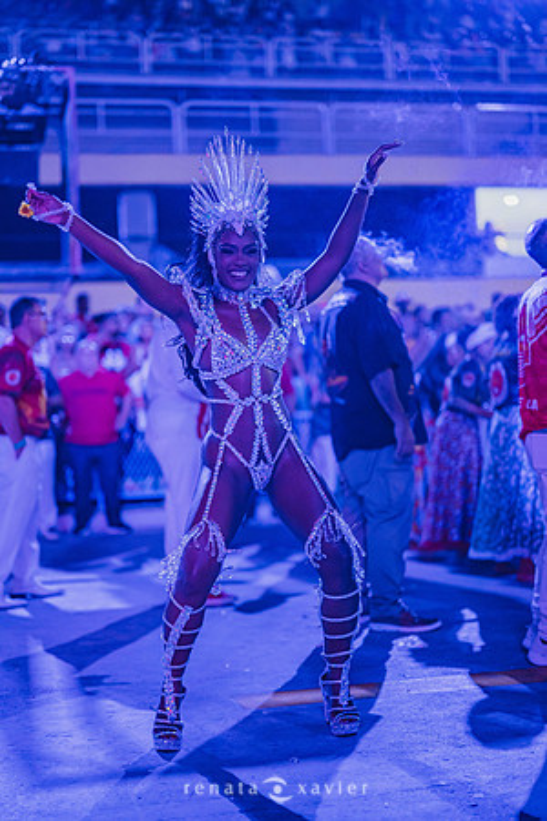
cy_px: 410
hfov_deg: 27.0
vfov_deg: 39.6
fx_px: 1139
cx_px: 274
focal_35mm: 50
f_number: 1.2
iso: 1600
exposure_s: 1/1000
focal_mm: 50
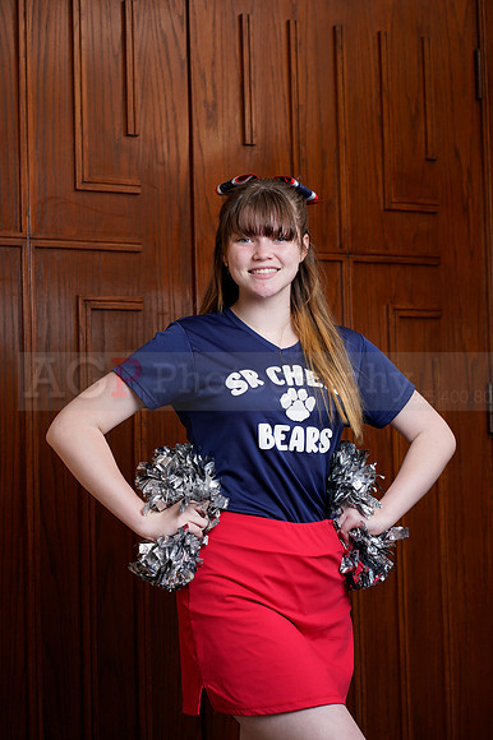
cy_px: 370
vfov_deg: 23.9
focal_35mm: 85
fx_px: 1748
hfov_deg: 16.1
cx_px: 246
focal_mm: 85
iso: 200
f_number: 5.6
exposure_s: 1/250
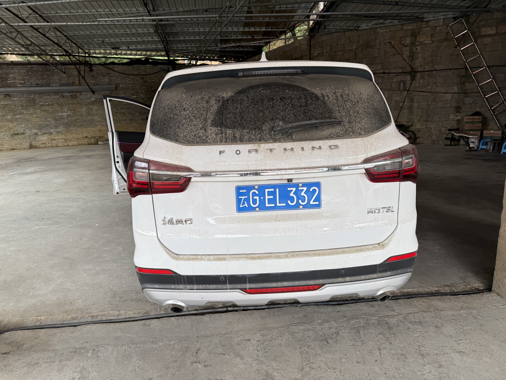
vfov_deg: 56.8
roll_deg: +0.0
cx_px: 253
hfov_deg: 71.6
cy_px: 190
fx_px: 351
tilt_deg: -14.1
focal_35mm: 24
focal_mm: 6.76
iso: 64
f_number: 1.78
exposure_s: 1/215
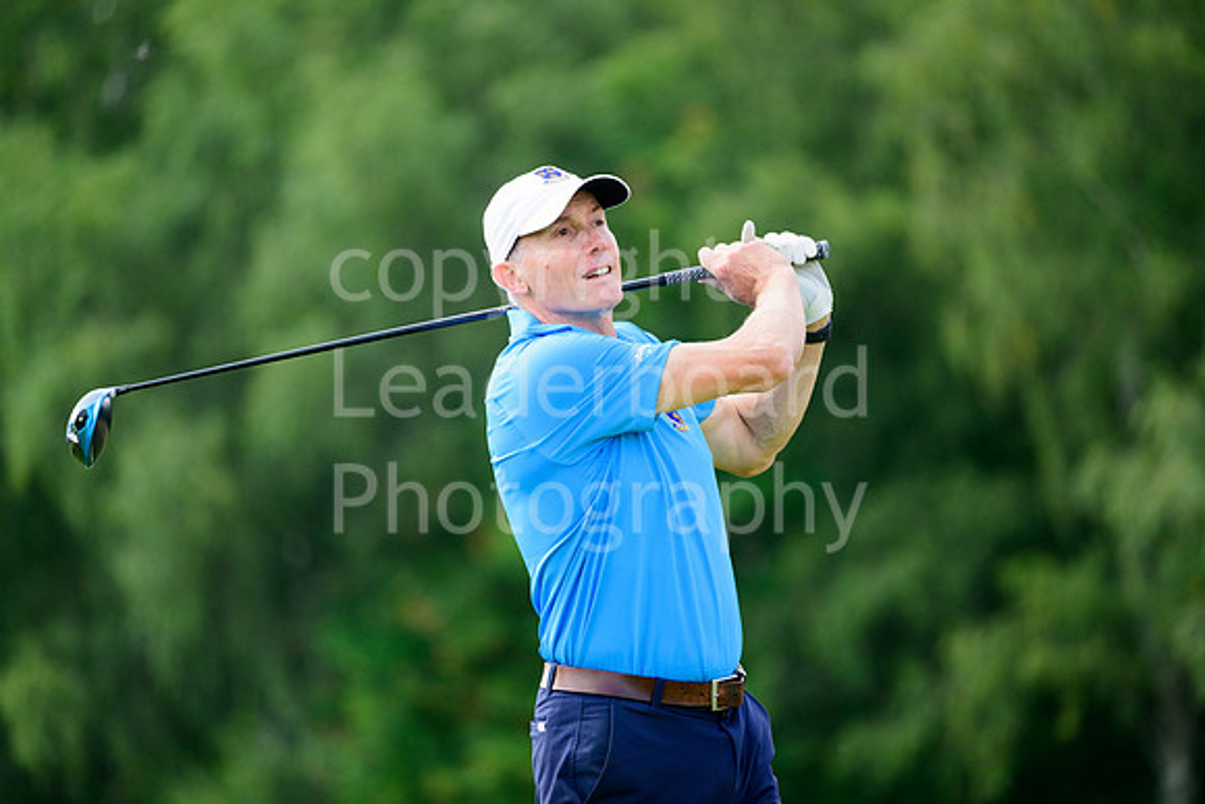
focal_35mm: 350
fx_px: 11717
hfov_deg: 5.9
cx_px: 602
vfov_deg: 3.9
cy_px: 402
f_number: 5.3
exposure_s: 1/1250
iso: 800
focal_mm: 350
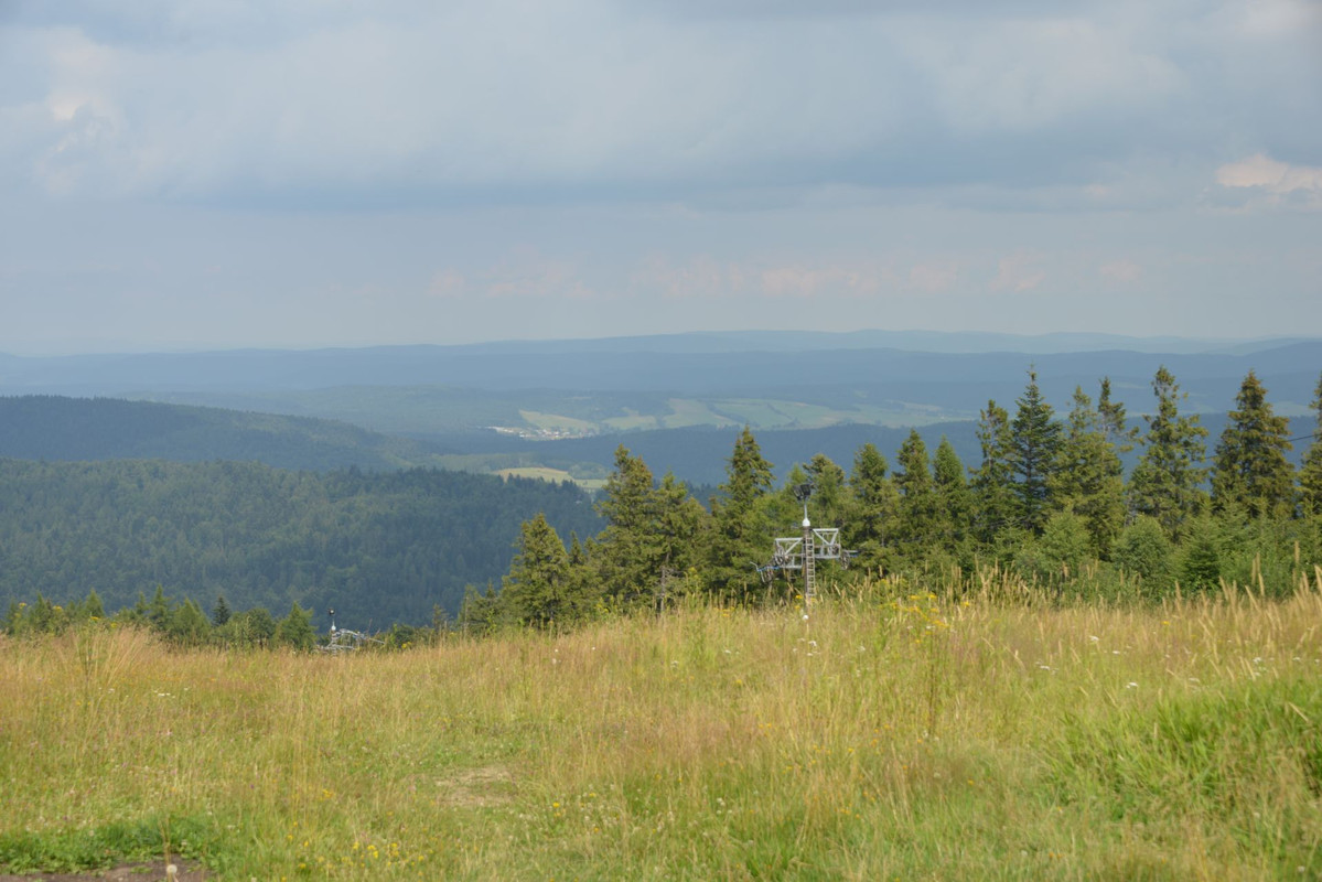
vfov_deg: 24.6
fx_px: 2020
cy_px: 441
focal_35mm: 55
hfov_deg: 36.2
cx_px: 661
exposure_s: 1/160
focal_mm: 55
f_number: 6.3
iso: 100
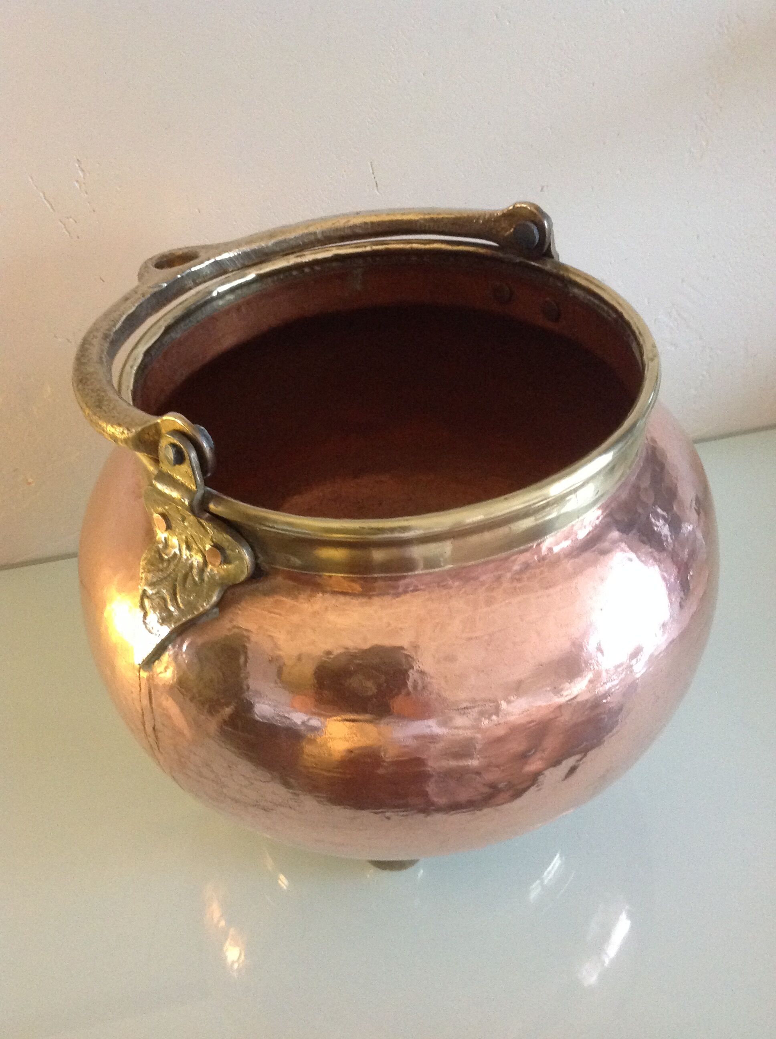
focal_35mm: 35
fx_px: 1049
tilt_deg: -38.6
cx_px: 388
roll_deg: +5.4
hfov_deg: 40.6
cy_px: 520
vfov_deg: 52.7
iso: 400
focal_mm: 4.28
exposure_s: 1/15
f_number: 2.4
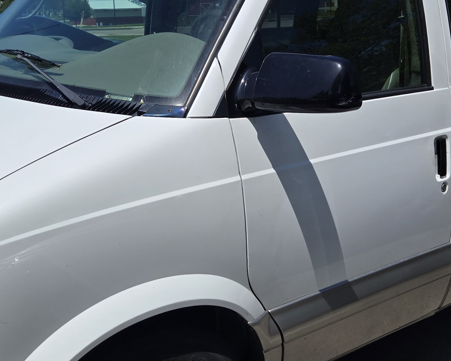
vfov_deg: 28.6
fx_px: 707
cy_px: 187
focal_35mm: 53
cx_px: 227
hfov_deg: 35.4
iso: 25
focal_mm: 5.4
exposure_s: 1/3502
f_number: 1.8
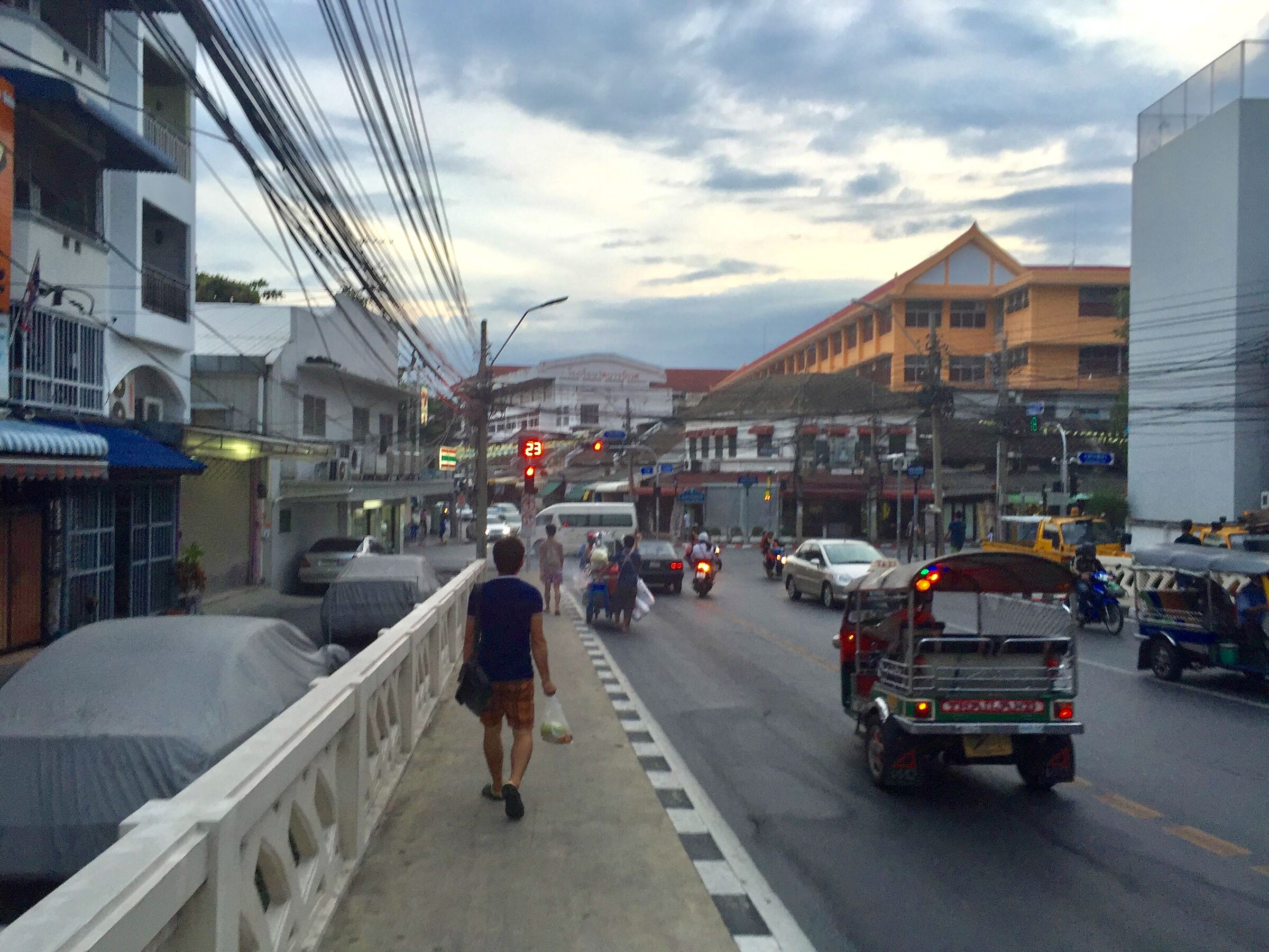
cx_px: 634
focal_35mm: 29
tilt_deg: +1.5
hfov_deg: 61.7
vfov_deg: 48.2
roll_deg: +1.3
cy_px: 476
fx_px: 1063
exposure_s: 1/100
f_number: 2.2
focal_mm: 4.15
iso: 50
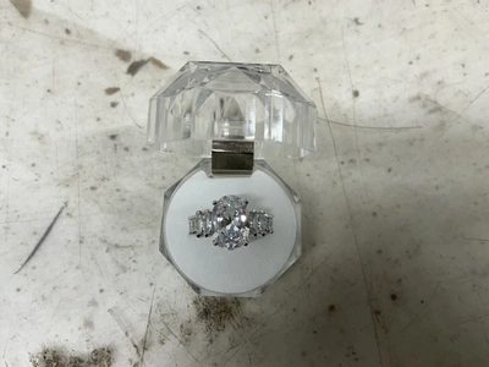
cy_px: 184
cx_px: 244
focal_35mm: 28
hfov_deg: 63.4
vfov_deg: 49.7
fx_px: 396
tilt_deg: -75.1
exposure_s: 1/120
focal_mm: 3
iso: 32
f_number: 1.8
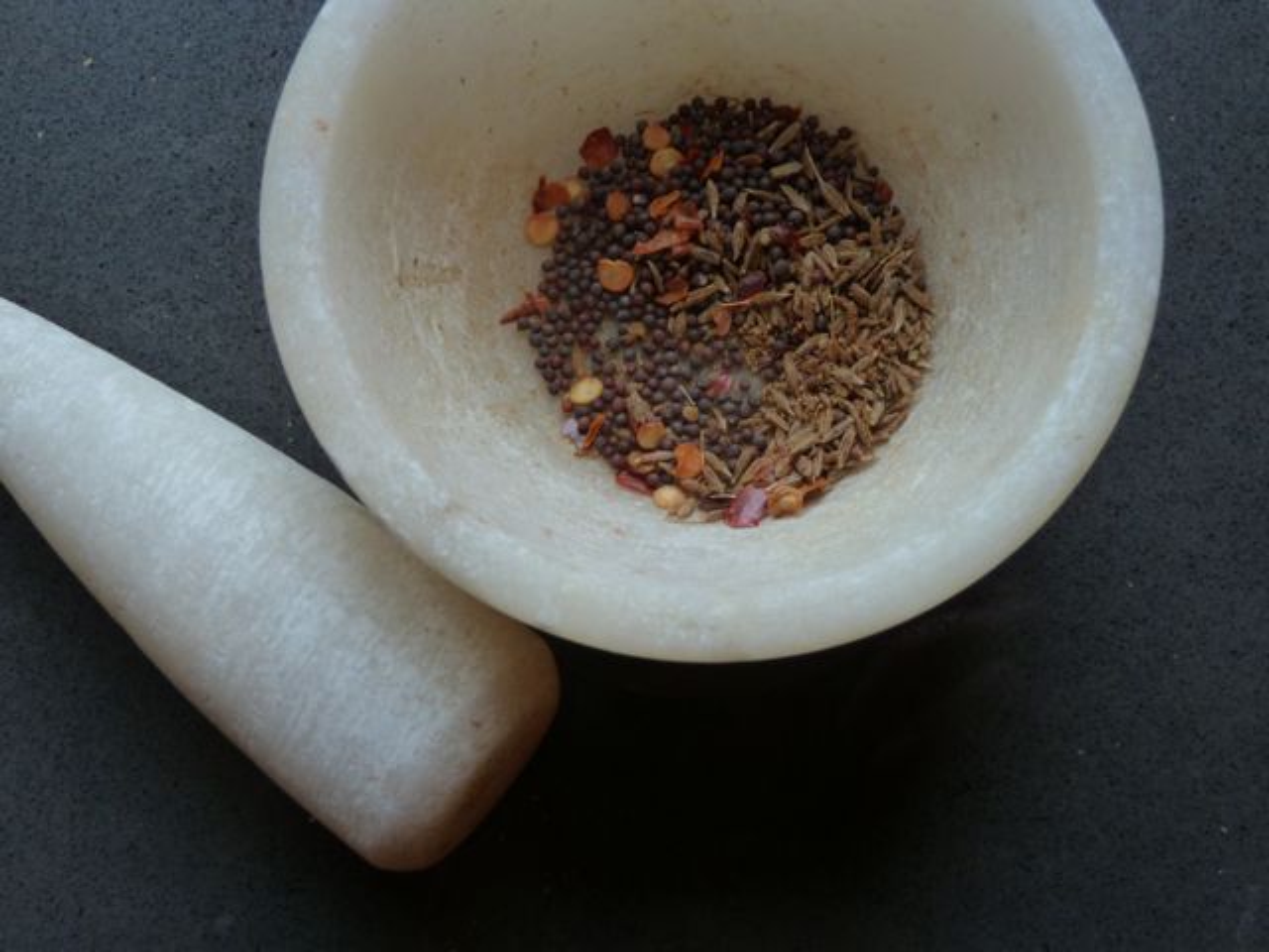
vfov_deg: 36.0
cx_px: 634
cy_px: 476
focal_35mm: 40
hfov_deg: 46.8
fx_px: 1466
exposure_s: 1/20
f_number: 3.6
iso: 125
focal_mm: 6.5
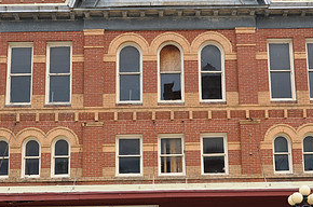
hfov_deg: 28.1
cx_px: 180
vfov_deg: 18.8
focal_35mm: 72
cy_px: 126
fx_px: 625
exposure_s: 1/40
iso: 200
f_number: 6.3
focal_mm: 24
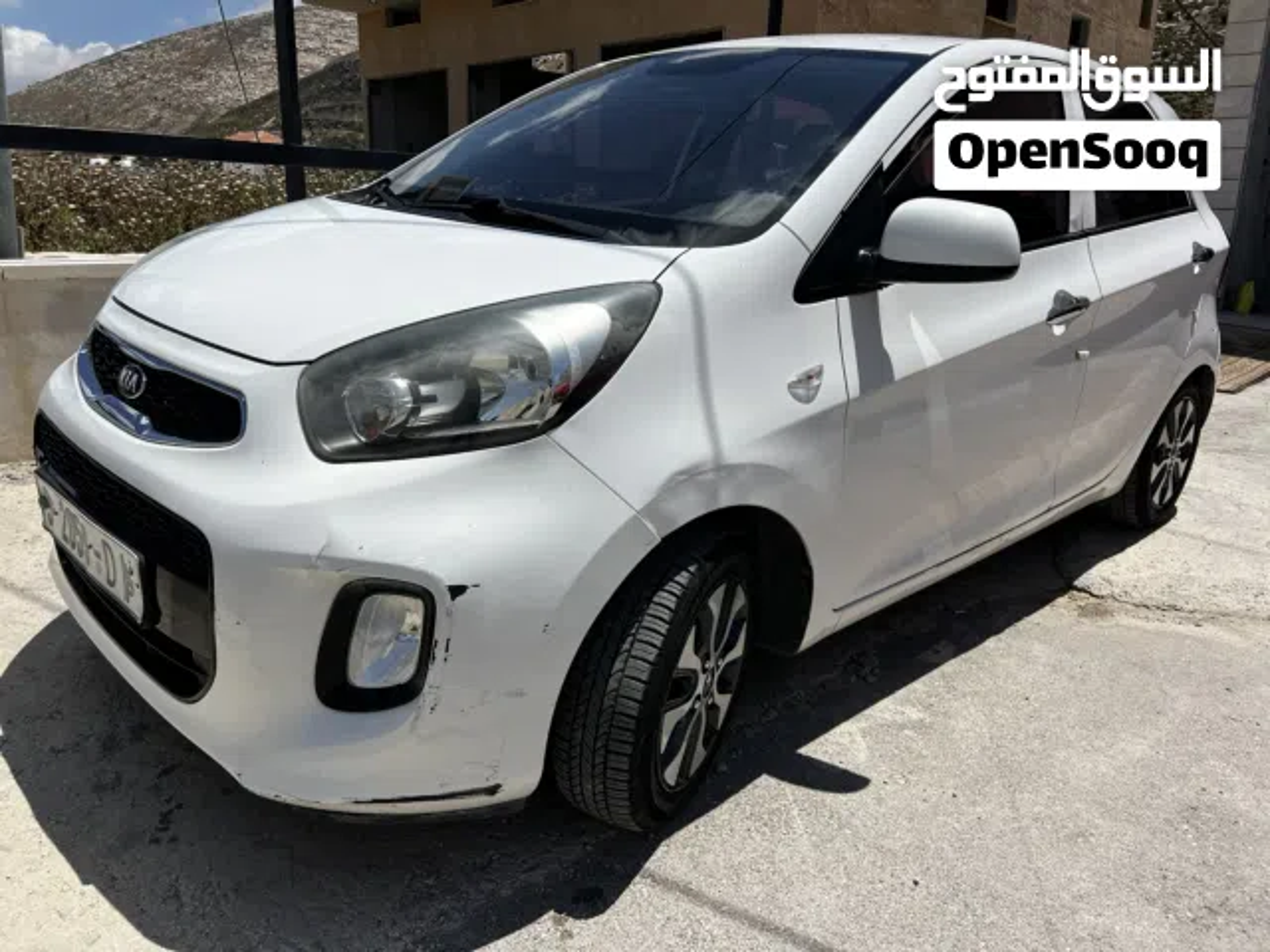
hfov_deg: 67.3
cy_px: 476
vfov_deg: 53.1
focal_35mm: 26
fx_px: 954
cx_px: 635
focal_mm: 5.7
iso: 50
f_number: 1.5
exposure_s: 1/9434
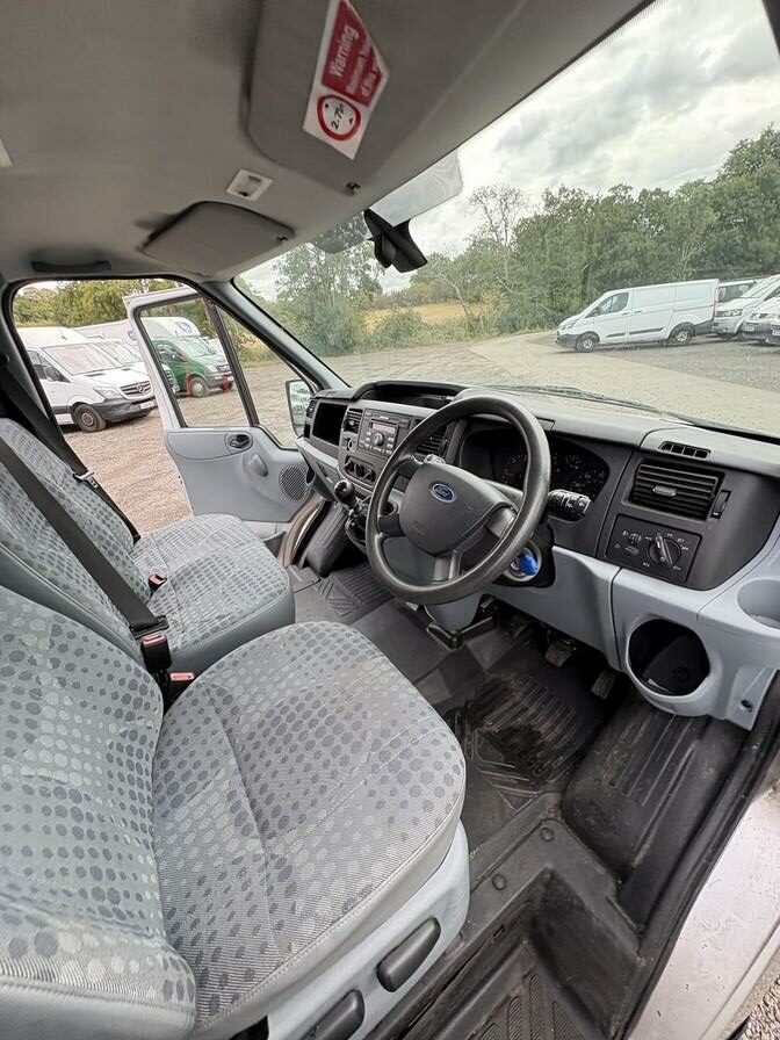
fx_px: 421
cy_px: 520
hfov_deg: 85.7
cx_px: 390
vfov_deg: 102.1
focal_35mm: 14
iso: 50
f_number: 2.2
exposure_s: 1/131
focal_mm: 2.22
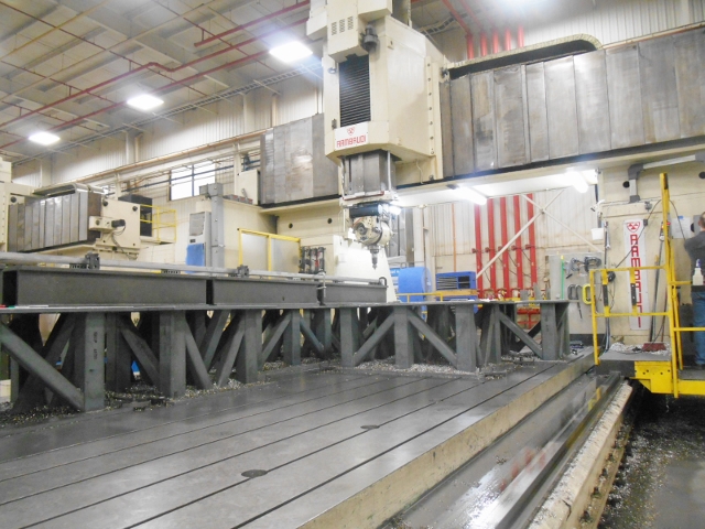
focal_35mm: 26
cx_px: 352
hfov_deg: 67.3
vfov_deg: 53.1
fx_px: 530
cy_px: 264
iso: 400
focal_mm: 4.7
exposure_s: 1/30
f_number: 3.4
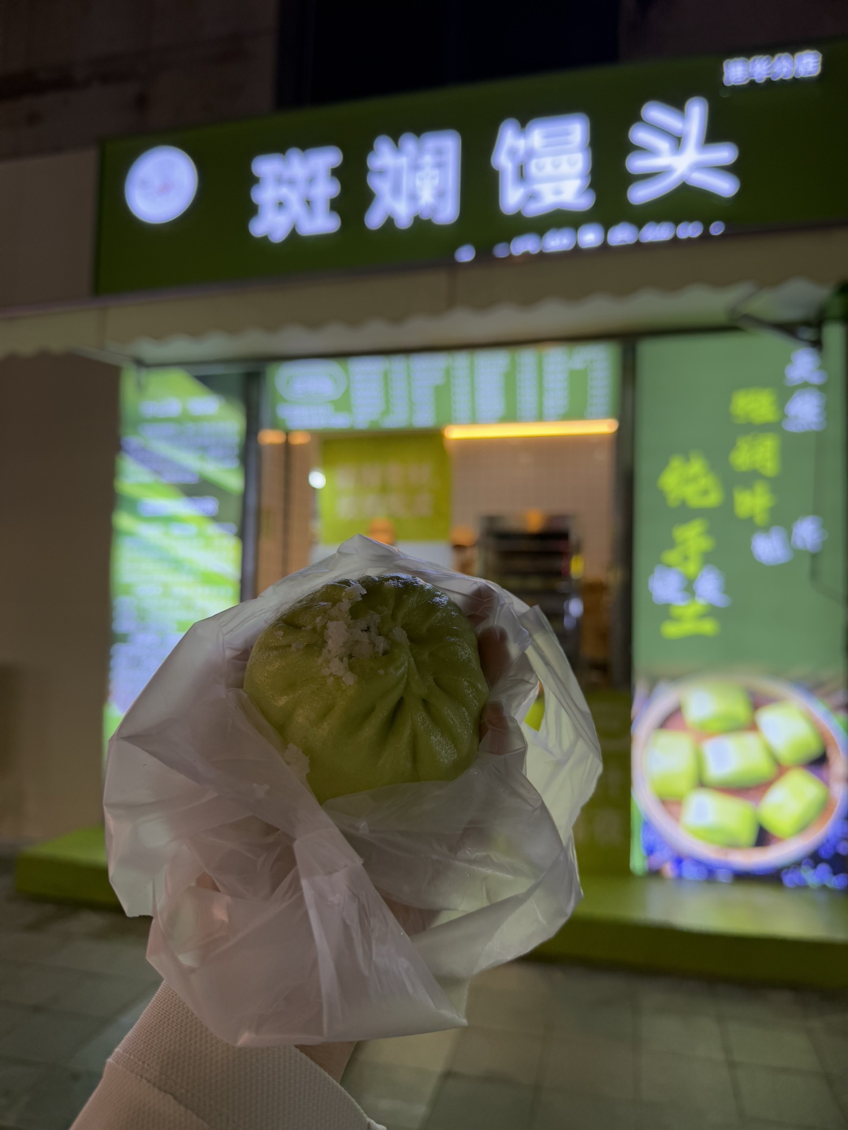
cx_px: 424
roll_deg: -1.3
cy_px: 565
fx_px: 784
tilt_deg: +3.6
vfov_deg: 71.6
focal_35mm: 24
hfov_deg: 56.8
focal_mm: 6.76
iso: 64
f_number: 1.78
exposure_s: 1/100
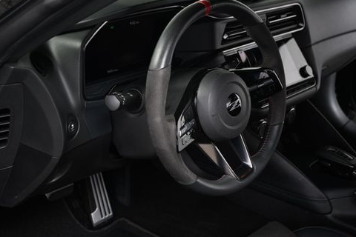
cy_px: 107
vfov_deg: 21.2
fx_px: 633
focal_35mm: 64
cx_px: 193
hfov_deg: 31.4
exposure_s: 1/160
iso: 100
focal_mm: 32
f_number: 4
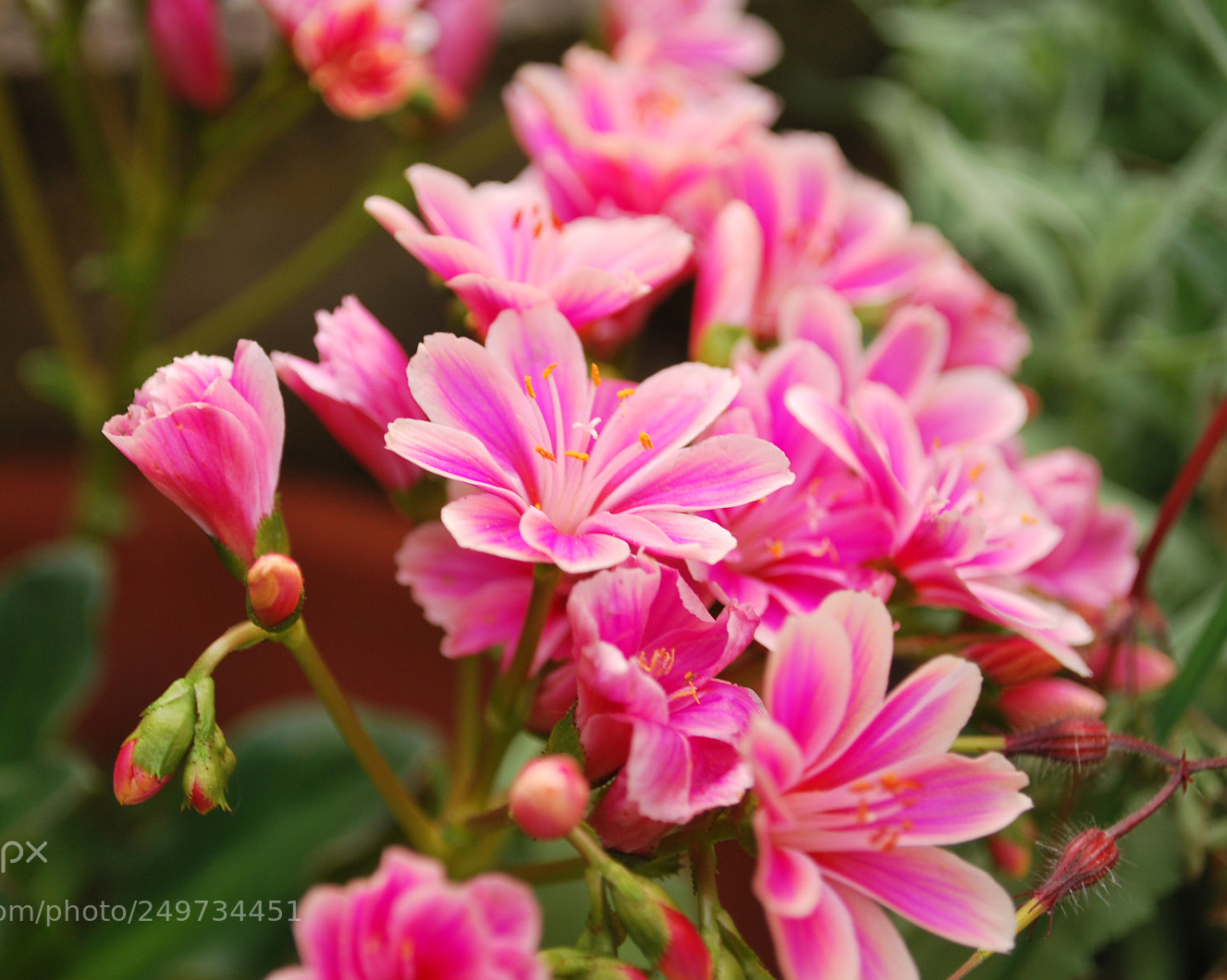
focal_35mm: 68
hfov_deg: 27.9
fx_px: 2469
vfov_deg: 22.5
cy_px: 489
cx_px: 558
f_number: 5.3
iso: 200
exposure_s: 1/60
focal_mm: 40
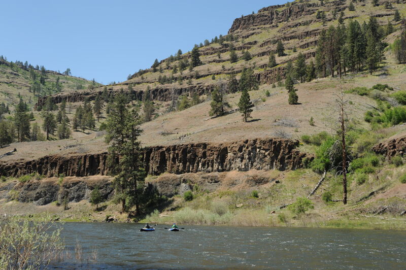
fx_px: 541
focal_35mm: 48
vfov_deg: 28.0
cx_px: 203
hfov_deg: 41.1
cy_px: 135
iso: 200
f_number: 9
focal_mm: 48
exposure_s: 1/320
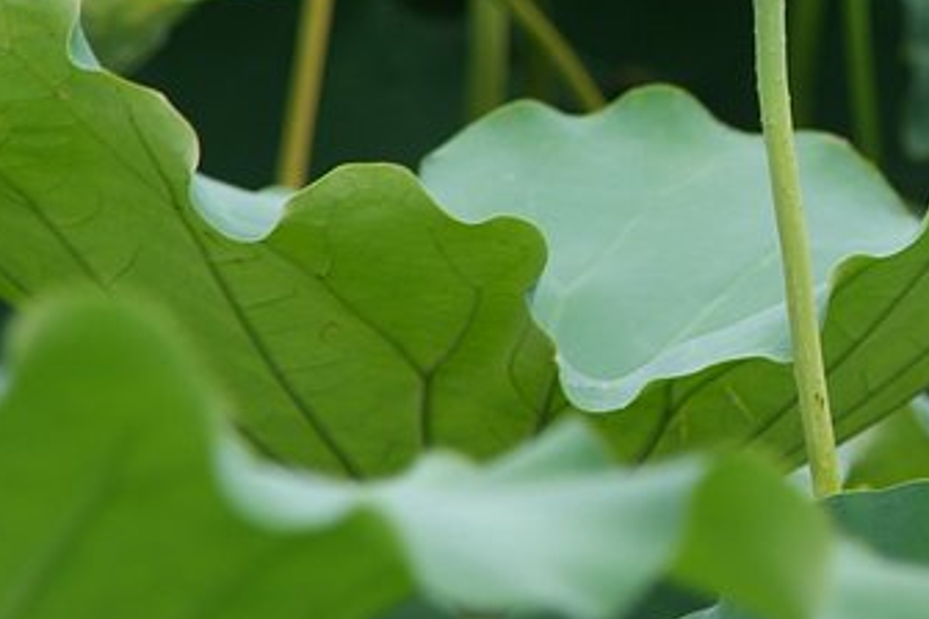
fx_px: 23610
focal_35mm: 915
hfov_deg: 2.3
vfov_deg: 1.5
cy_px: -148
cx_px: 780
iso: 200
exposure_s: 1/180
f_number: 6.3
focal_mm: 200
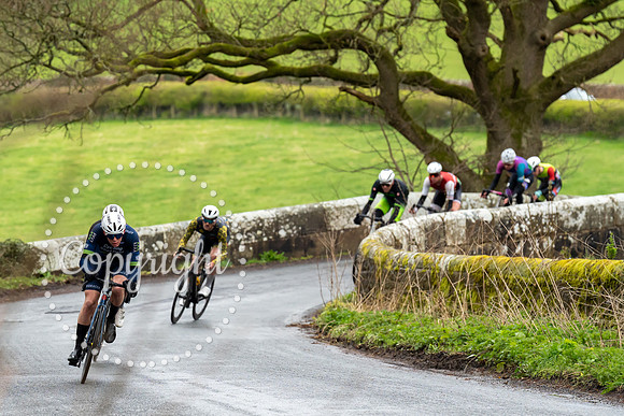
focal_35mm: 244
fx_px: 4230
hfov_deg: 8.4
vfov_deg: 5.6
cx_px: 158
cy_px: 262
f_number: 4
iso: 1250
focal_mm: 163
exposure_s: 1/1000
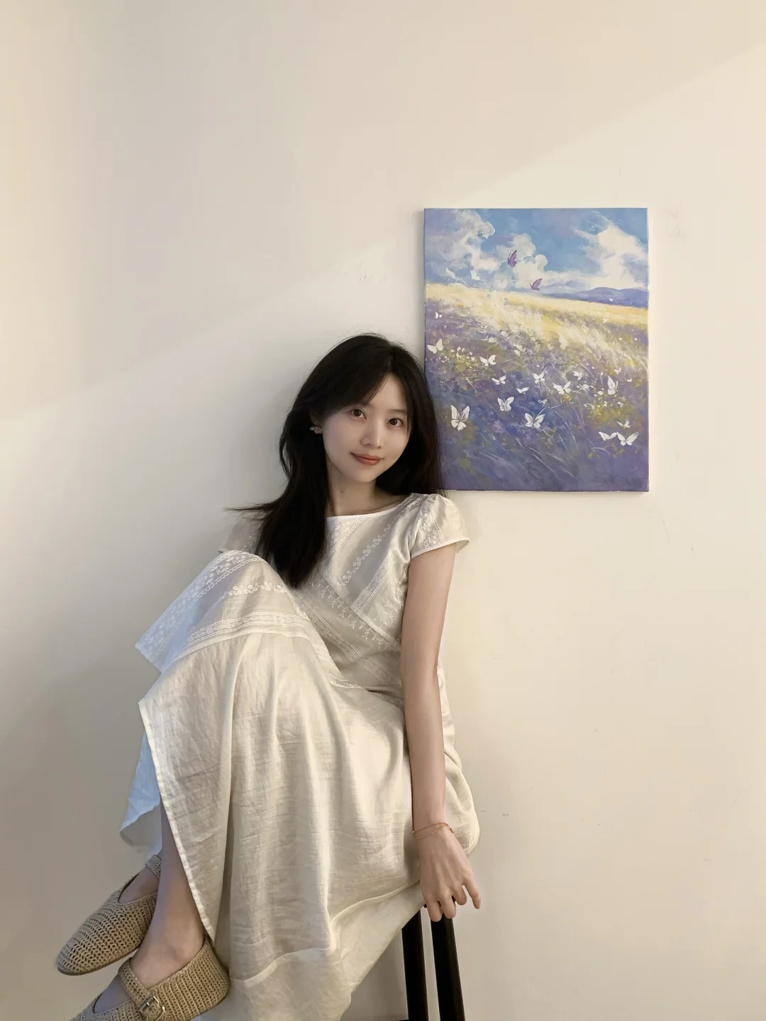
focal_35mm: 26
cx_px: 383
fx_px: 767
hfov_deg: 53.1
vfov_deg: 67.3
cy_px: 510
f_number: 1.8
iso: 100
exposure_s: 1/50
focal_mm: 4.25
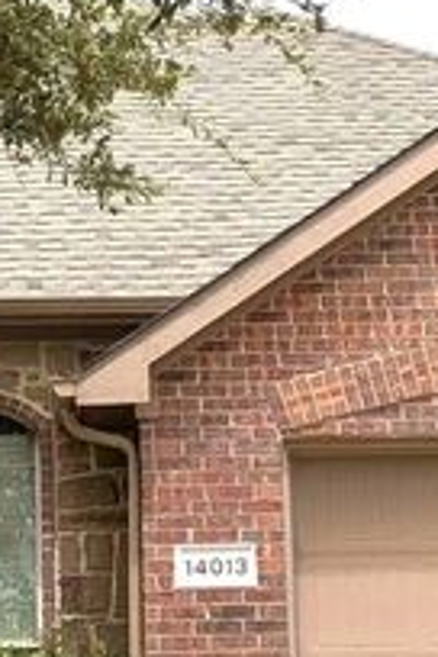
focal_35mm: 125
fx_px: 2281
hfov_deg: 10.9
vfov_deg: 16.4
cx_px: 61
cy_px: 367
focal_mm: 4.53
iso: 29
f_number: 1.7
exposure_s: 1/1289
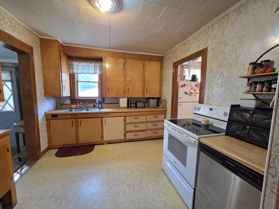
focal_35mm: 13
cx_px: 140
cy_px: 104
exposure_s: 1/60.2
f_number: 1.9
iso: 250
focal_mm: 2.2
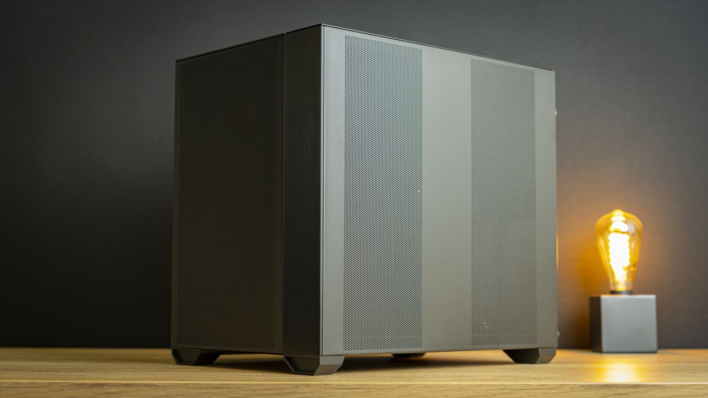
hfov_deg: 33.4
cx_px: 354
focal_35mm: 63
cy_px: 199
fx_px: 1180
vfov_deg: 19.2
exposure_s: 1/20
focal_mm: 40
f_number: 2.8
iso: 320
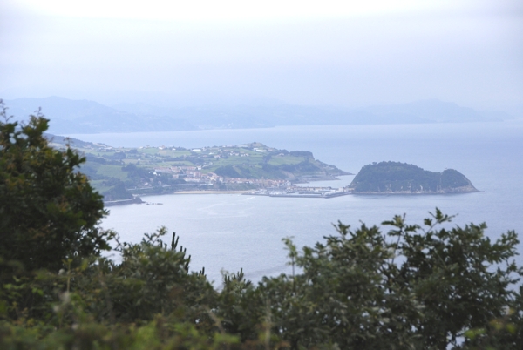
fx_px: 2073
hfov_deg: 14.4
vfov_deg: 9.7
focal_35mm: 142
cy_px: 175
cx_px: 262
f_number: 7.1
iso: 400
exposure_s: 1/1600
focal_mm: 95
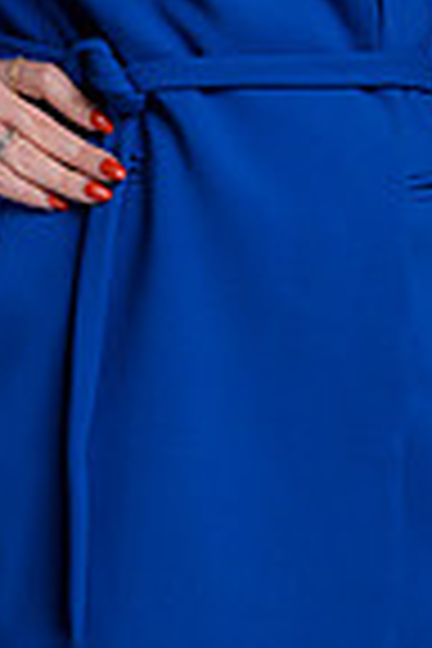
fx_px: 4788
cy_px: -220
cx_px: 266
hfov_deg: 5.2
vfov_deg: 7.6
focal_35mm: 266
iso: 125
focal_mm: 85
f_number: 5
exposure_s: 1/200
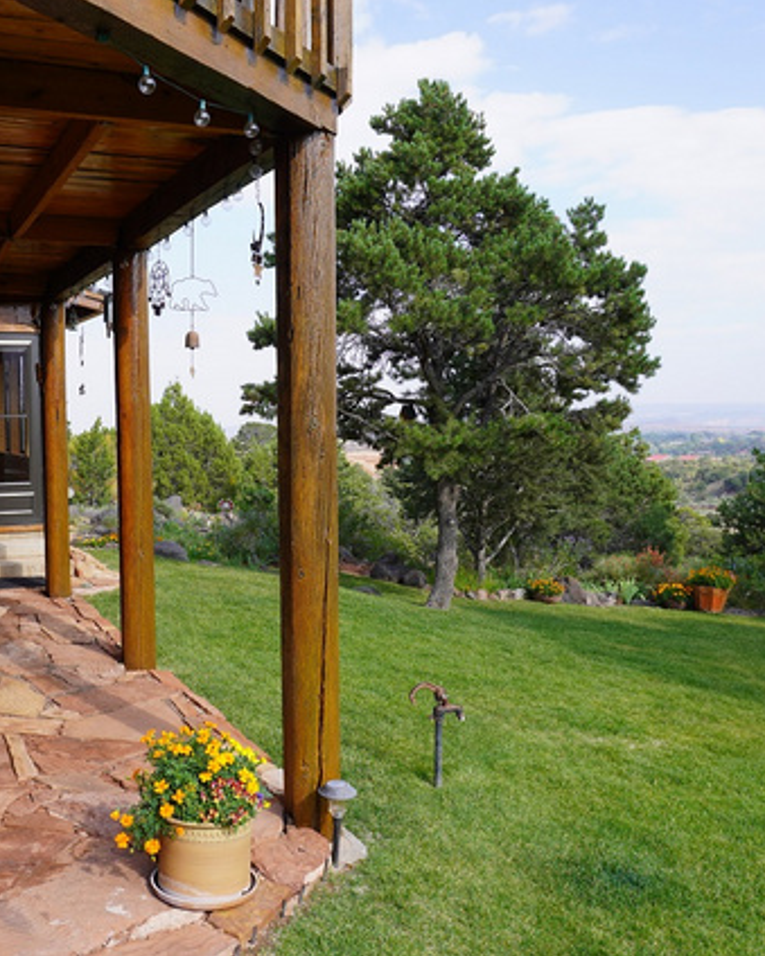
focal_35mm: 34
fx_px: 963
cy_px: 477
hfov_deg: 42.1
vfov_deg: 52.9
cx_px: 194
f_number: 8
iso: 100
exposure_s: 1/125
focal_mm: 16
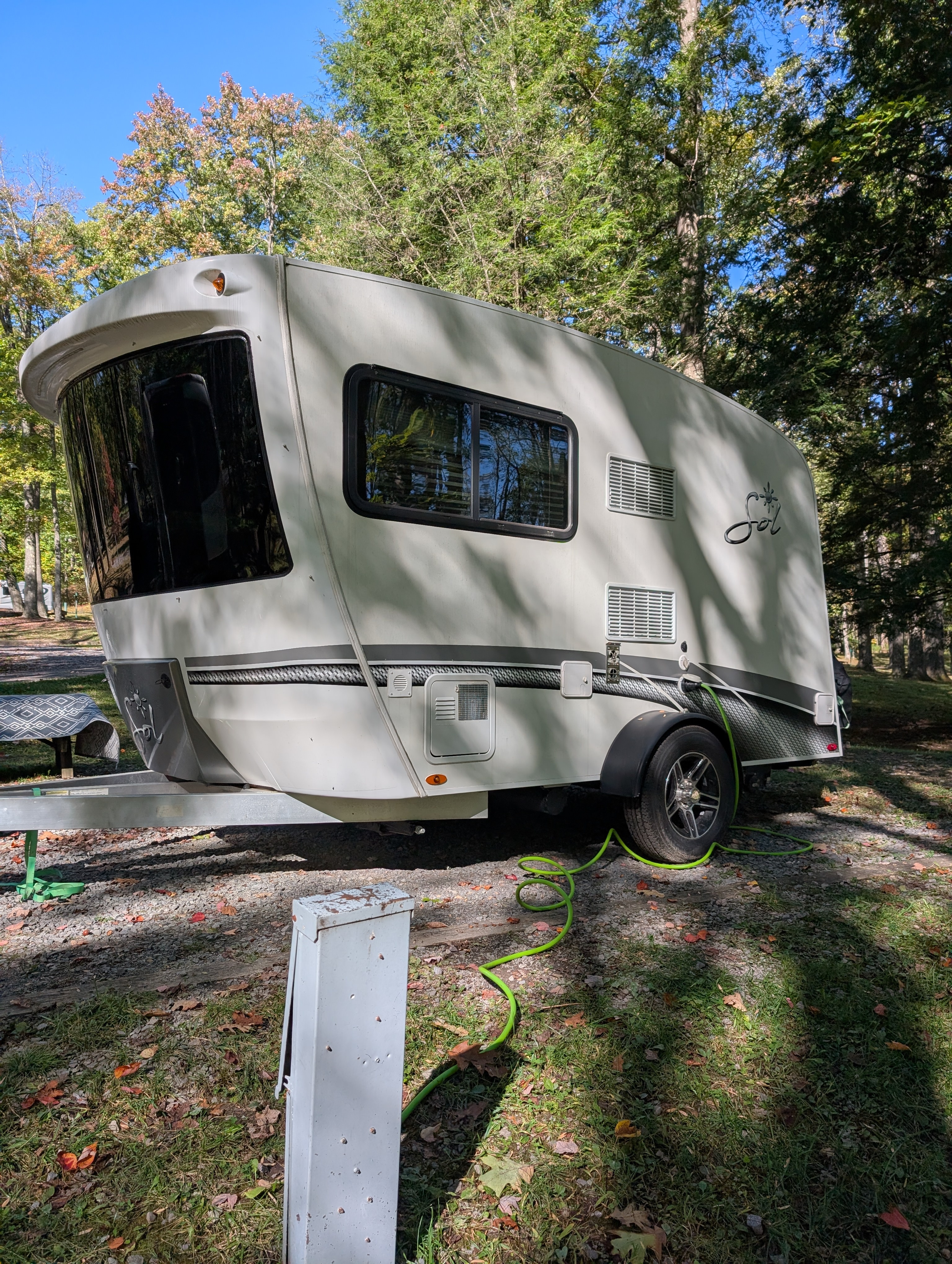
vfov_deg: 71.5
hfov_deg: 56.9
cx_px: 476
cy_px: 632
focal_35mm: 24
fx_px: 878
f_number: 1.68
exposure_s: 1/4950
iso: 19
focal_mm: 6.9
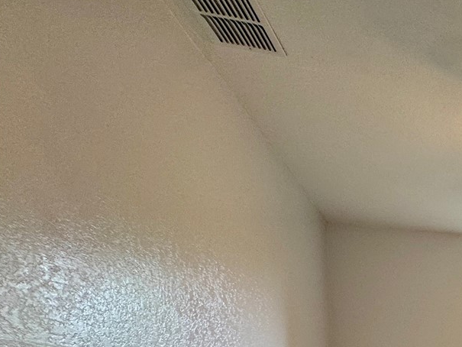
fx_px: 494
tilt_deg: -4.9
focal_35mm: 37
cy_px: 439
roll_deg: +0.0
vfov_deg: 31.0
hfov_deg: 34.6
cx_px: 606
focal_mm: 2.22
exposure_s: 1/120
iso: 125
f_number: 2.2
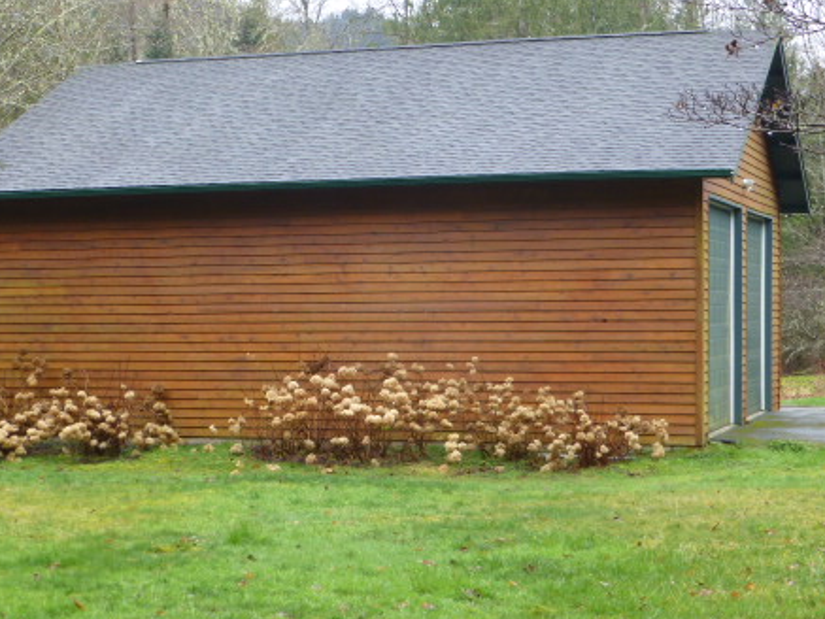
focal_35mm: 79
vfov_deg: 18.7
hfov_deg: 24.7
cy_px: 310
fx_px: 1883
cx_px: 362
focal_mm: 9.7
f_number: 4.6
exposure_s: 1/60
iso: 160
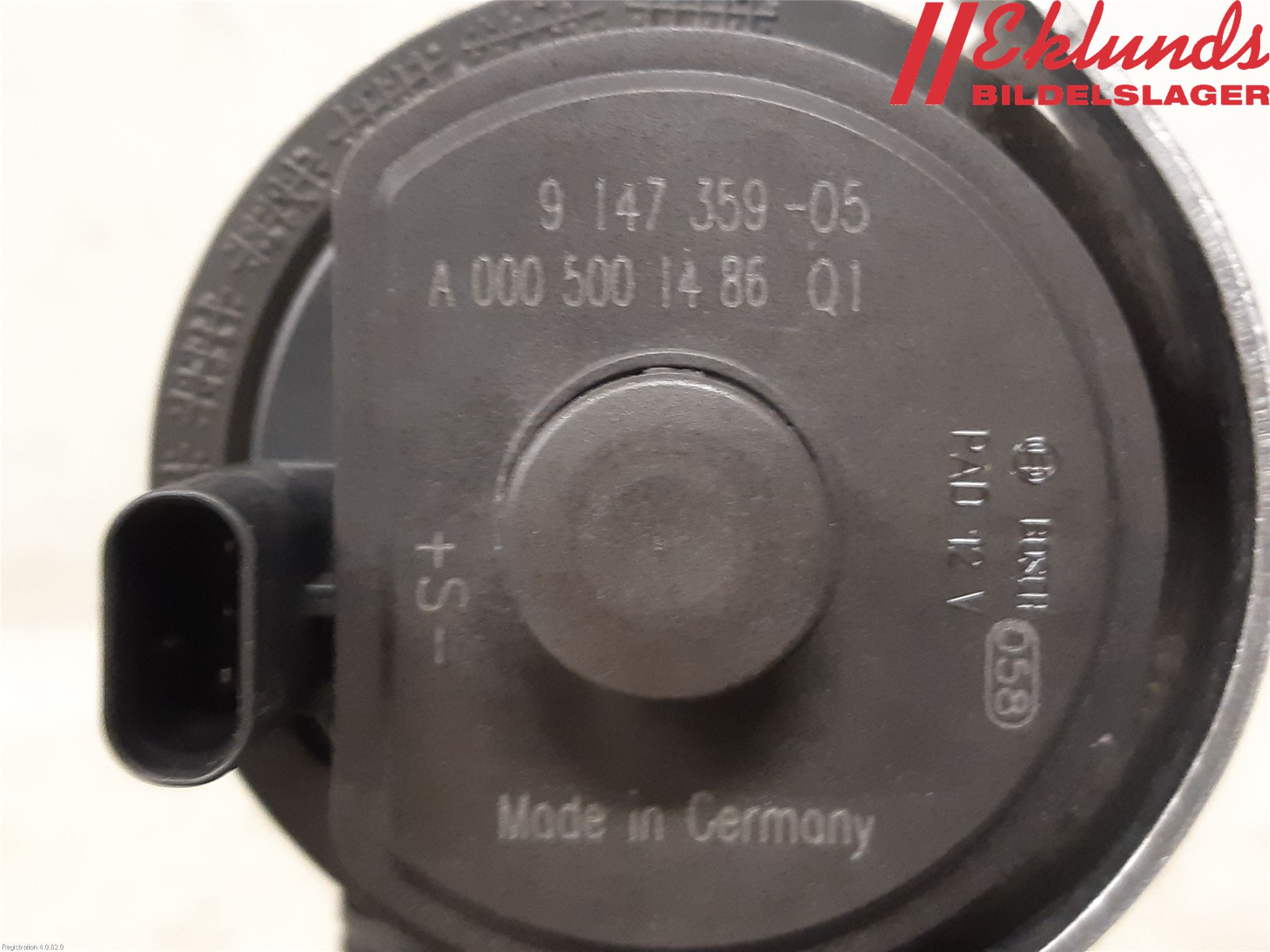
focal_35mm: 26
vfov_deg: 53.1
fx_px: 954
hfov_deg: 67.3
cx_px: 635
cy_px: 476
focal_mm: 3.93
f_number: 1.7
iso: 320
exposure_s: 1/25
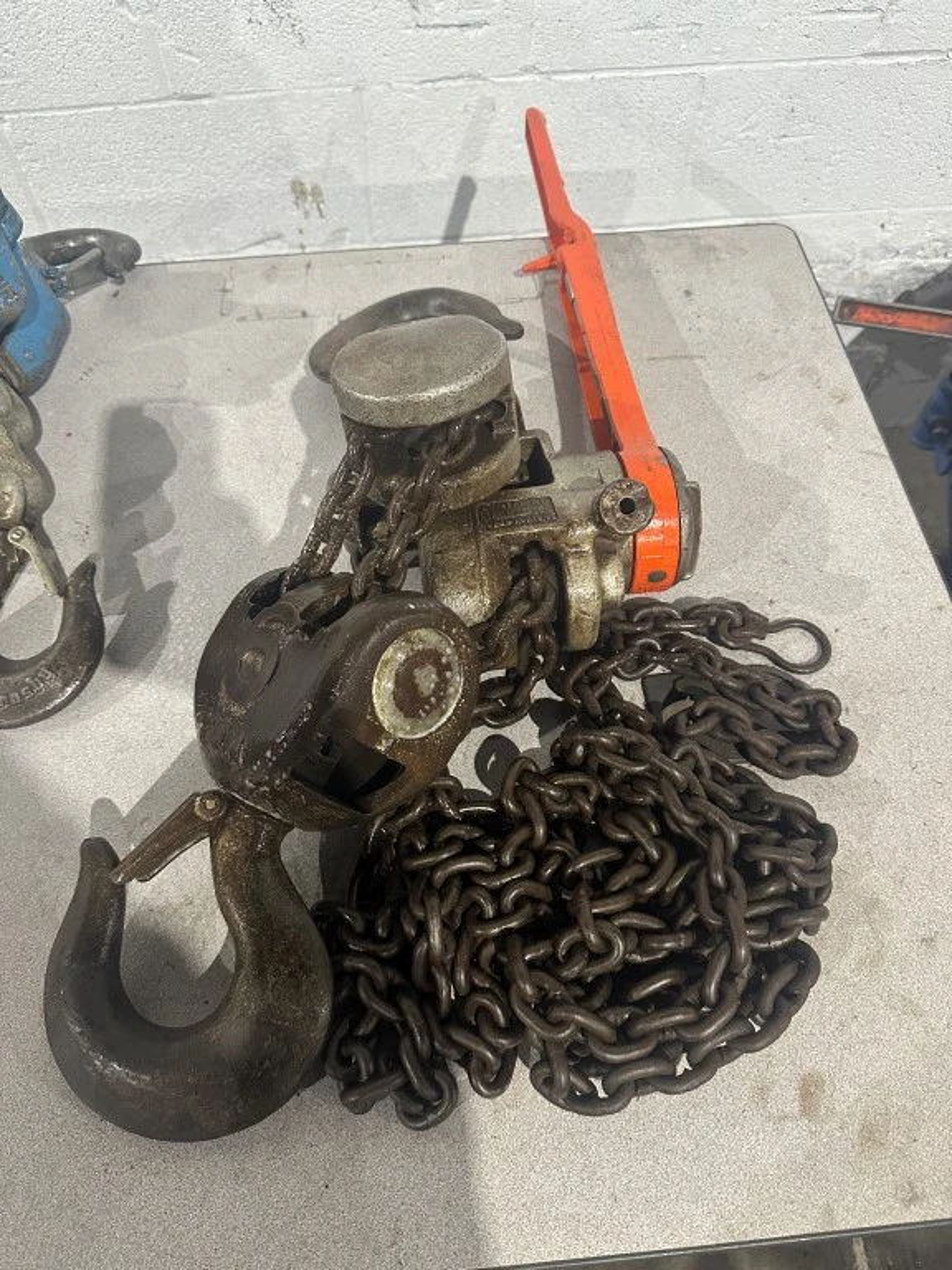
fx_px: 880
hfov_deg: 56.8
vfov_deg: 71.6
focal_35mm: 24
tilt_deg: -59.5
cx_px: 476
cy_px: 635
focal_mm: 6.86
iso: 400
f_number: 1.78
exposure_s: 1/60
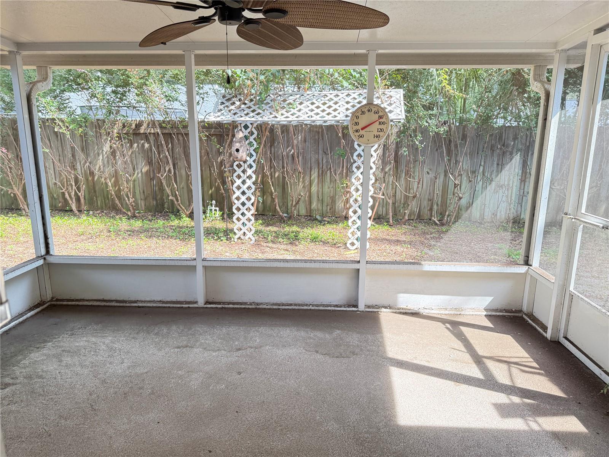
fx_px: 422
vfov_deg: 56.8
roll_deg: -0.8
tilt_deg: -9.9
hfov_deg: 71.6
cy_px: 228
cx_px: 304
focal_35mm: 24
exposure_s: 1/240
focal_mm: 6.76
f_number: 1.78
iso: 160
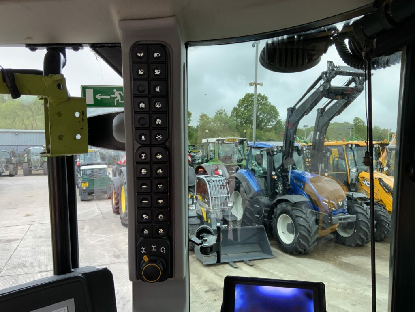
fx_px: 348
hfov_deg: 61.7
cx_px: 208
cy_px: 156
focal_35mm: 29
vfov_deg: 48.2
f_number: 1.8
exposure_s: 1/161
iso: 16
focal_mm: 3
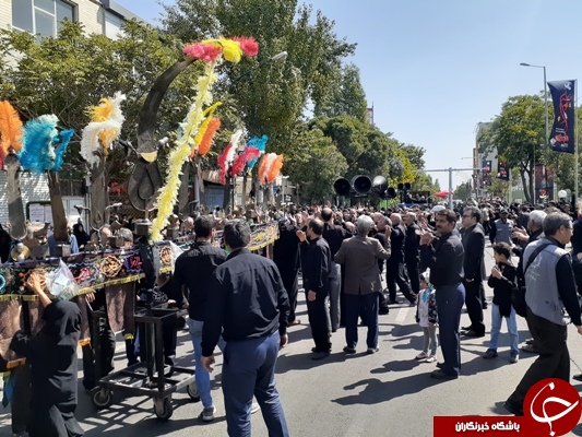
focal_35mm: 27
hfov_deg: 65.3
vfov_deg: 51.4
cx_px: 291
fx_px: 454
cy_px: 218
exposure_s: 1/726
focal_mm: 3.6
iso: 40
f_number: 1.9
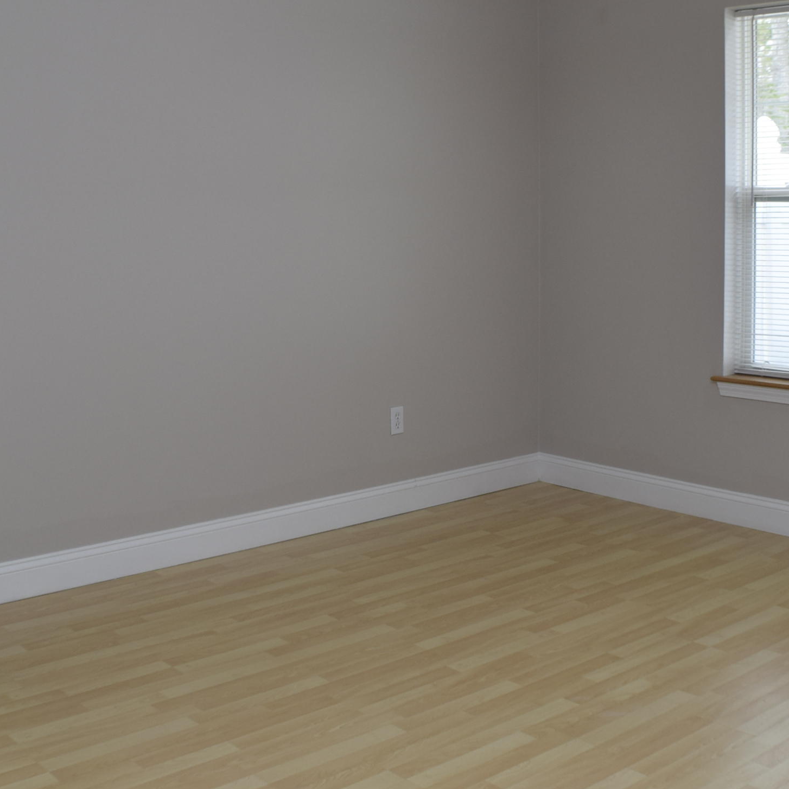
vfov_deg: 27.2
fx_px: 1625
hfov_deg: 27.3
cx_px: 446
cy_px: 269
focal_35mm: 63
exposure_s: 1/125
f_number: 5.6
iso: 400
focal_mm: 24
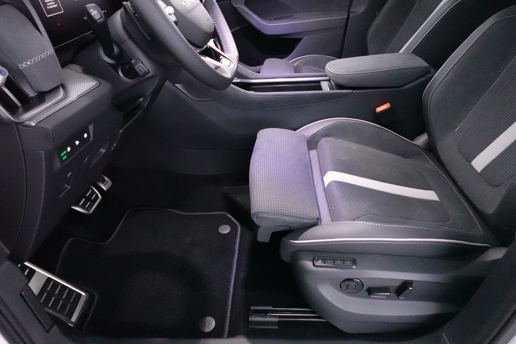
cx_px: 263
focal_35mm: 22
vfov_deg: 57.2
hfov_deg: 78.6
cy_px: 165
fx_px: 315
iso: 6400
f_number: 2
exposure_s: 1/100
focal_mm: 7.6
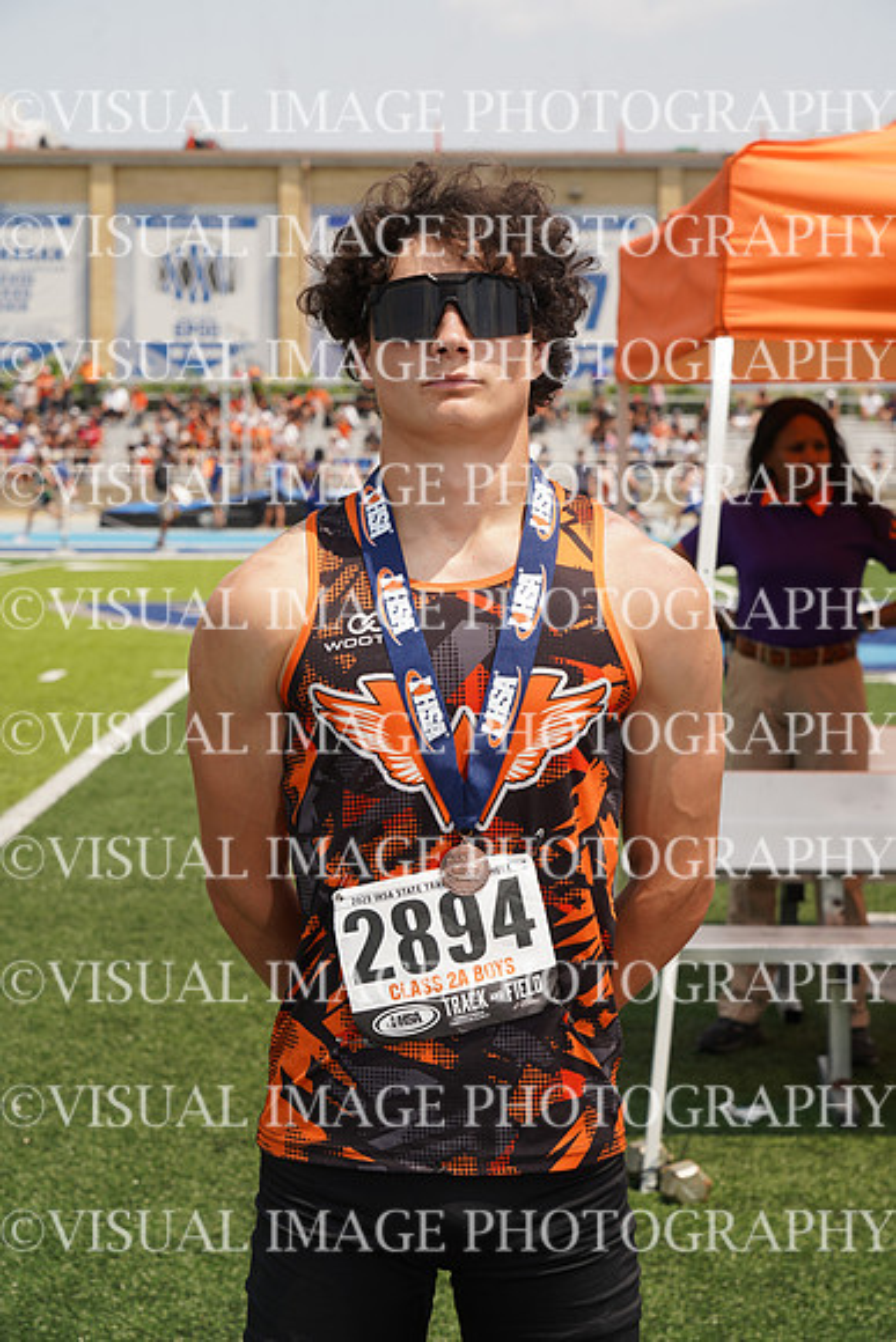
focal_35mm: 79
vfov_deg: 25.7
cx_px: 448
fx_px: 2947
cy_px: 671
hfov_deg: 17.3
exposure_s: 1/200
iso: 100
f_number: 9
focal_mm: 79
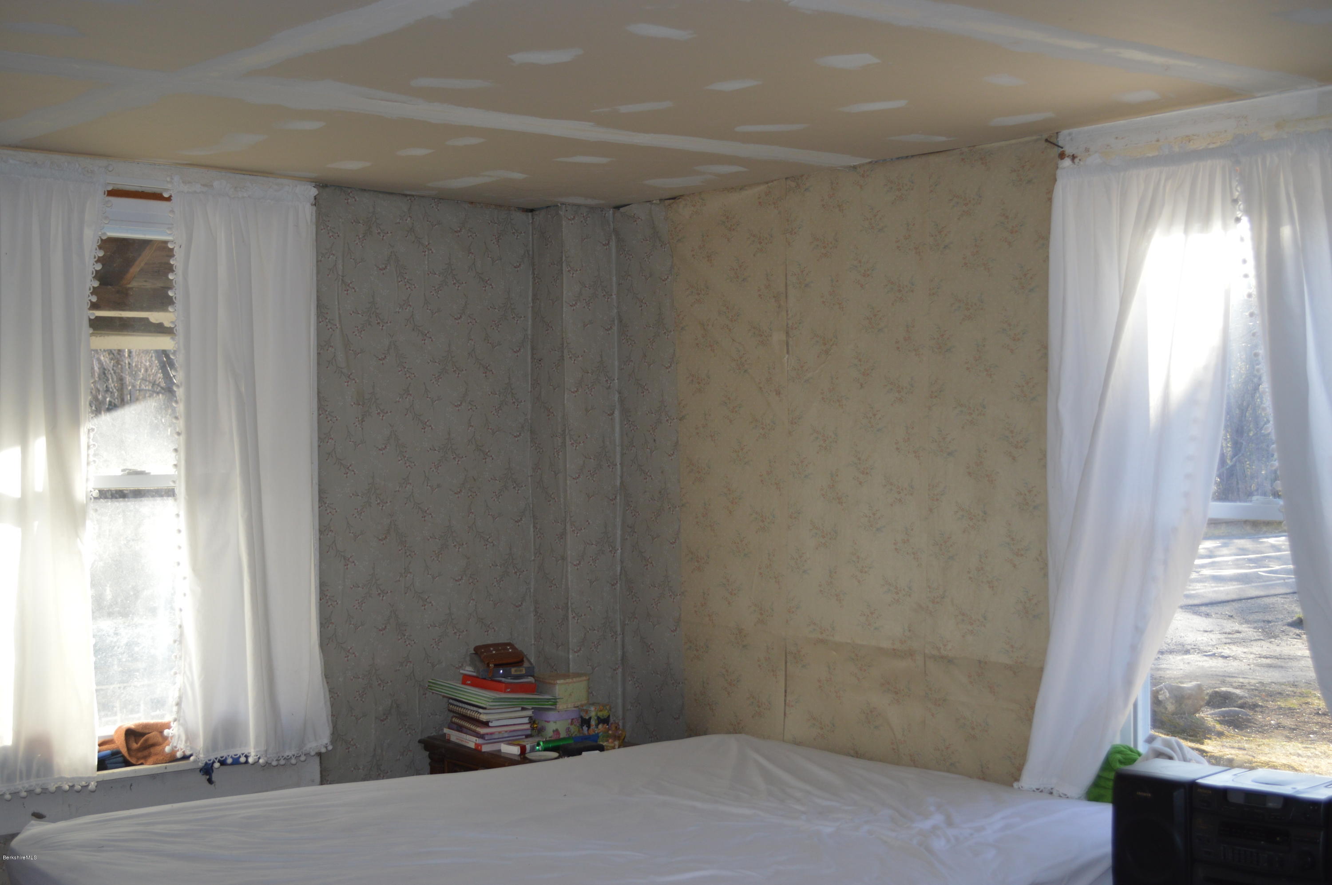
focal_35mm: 45
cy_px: 442
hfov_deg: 43.6
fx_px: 1663
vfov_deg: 29.8
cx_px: 666
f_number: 4.5
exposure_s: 1/125
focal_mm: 30
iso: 360
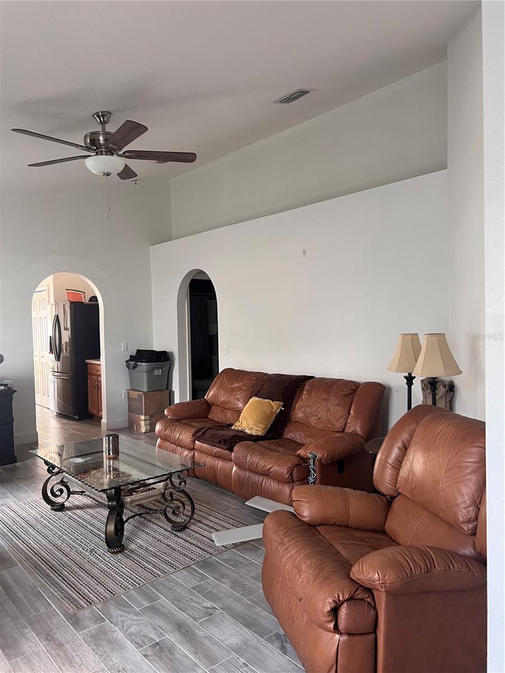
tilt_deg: -1.4
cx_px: 252
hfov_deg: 53.1
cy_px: 336
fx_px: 506
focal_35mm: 26
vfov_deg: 67.3
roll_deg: +1.2
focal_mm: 5.7
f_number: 1.5
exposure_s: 1/64
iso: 125
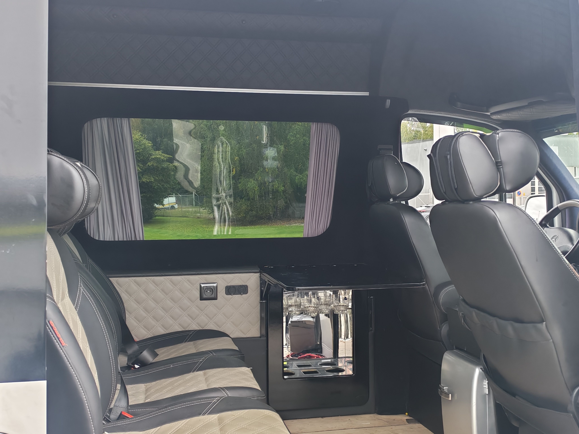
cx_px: 290
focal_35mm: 40
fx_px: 669
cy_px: 217
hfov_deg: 46.8
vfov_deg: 36.0
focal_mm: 6.12
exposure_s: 1/100
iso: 200
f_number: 1.9
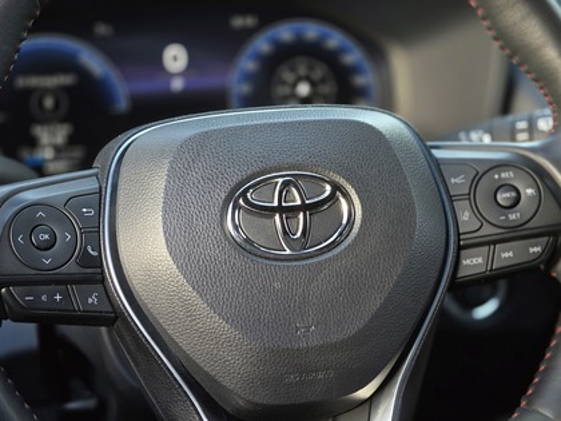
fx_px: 1864
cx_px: 280
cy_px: 210
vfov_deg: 12.9
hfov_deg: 17.1
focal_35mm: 115
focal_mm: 18.6
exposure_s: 1/120
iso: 250
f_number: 2.9
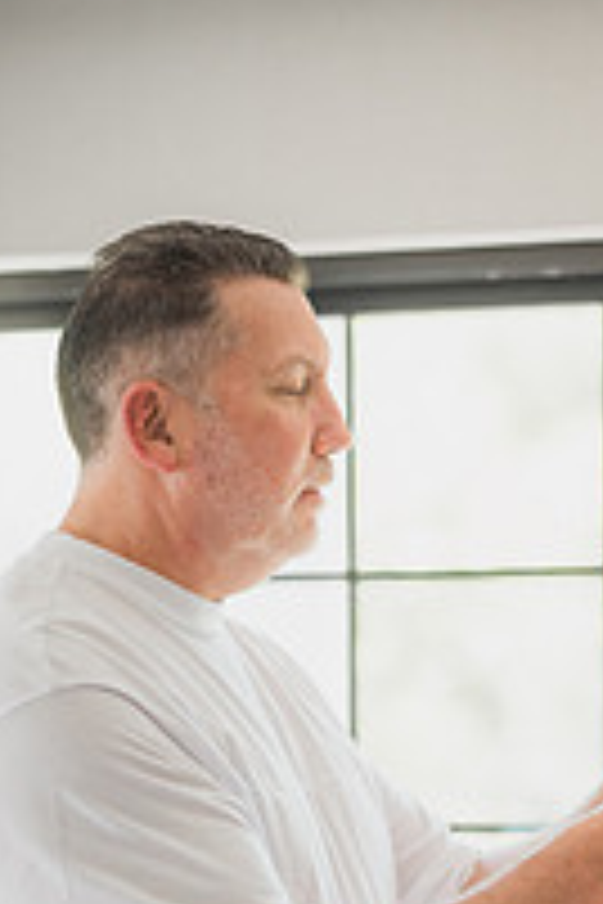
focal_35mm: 112
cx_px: 544
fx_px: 2814
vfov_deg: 18.0
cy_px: 796
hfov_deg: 12.1
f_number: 1.4
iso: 800
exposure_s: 1/800
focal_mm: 50
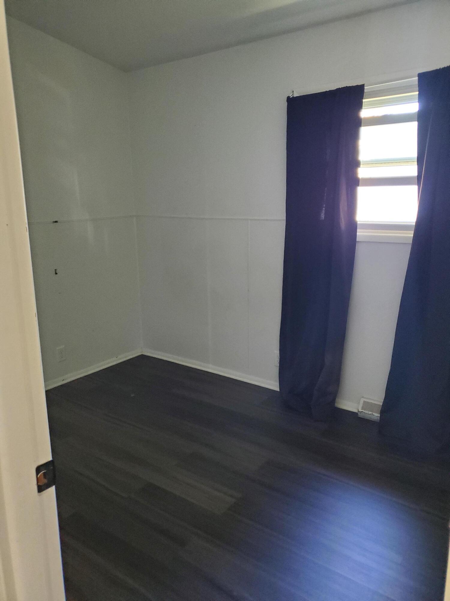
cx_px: 225
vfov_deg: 67.3
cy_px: 300
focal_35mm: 26
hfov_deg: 53.1
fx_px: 451
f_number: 1.5
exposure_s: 1/40
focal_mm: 4.3
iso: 640
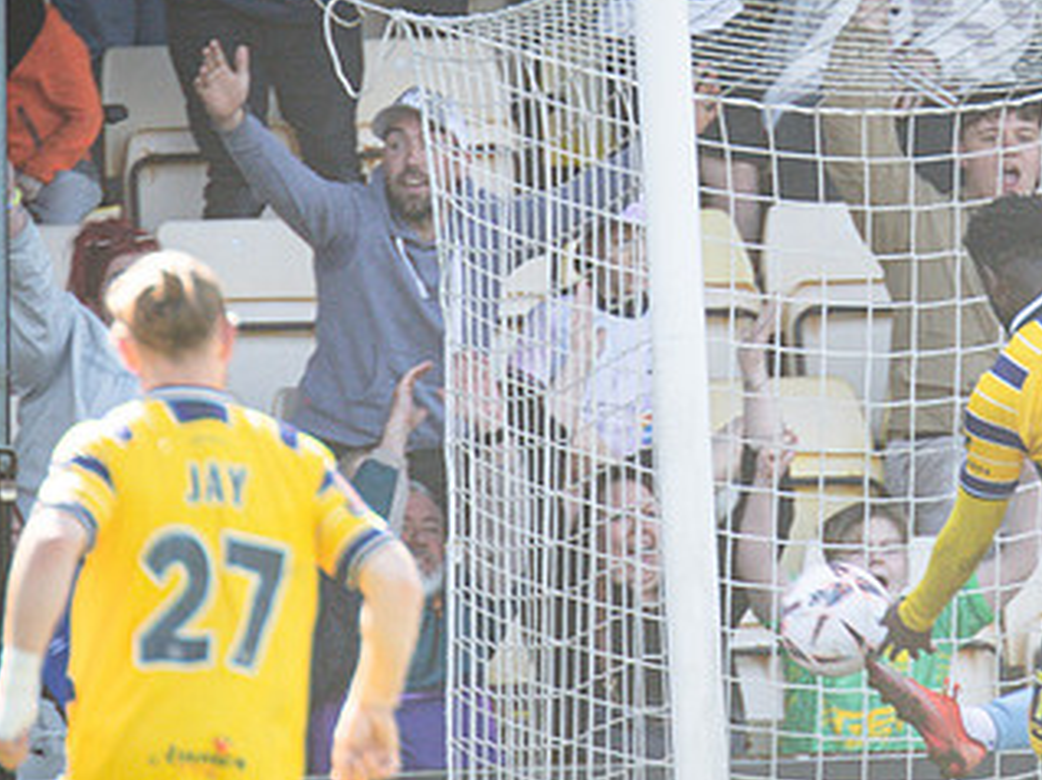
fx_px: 46803
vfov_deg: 1.0
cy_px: 298
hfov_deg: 1.3
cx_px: 911
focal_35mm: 1556
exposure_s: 1/1000
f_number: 4
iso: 800
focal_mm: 420
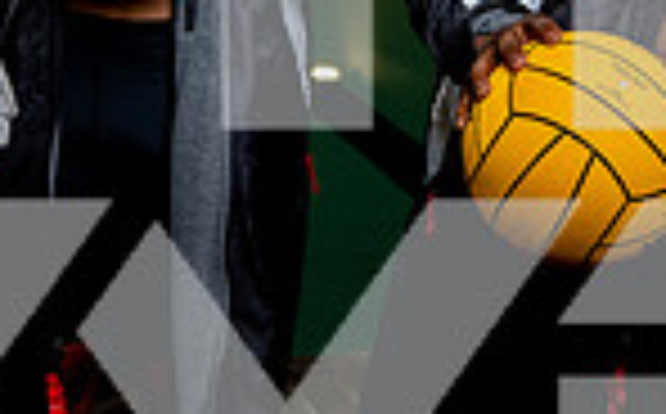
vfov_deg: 13.2
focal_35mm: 96
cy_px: -106
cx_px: 486
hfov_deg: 21.5
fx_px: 1740
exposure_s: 1/250
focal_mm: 24
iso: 100
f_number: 4.5
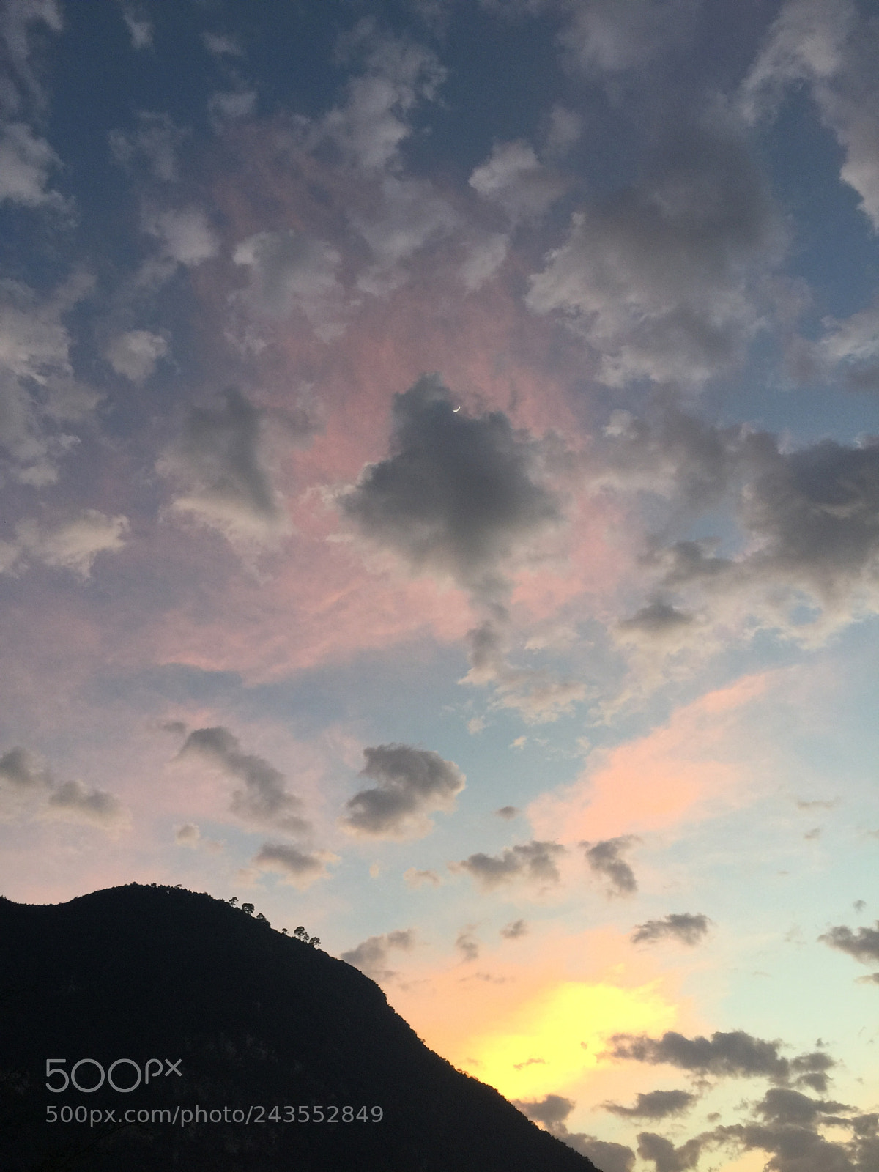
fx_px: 982
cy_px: 586
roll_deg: +4.7
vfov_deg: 61.7
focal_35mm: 29
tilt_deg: +42.5
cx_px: 440
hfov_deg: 48.2
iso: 32
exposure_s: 1/40
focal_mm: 4.15
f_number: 2.2
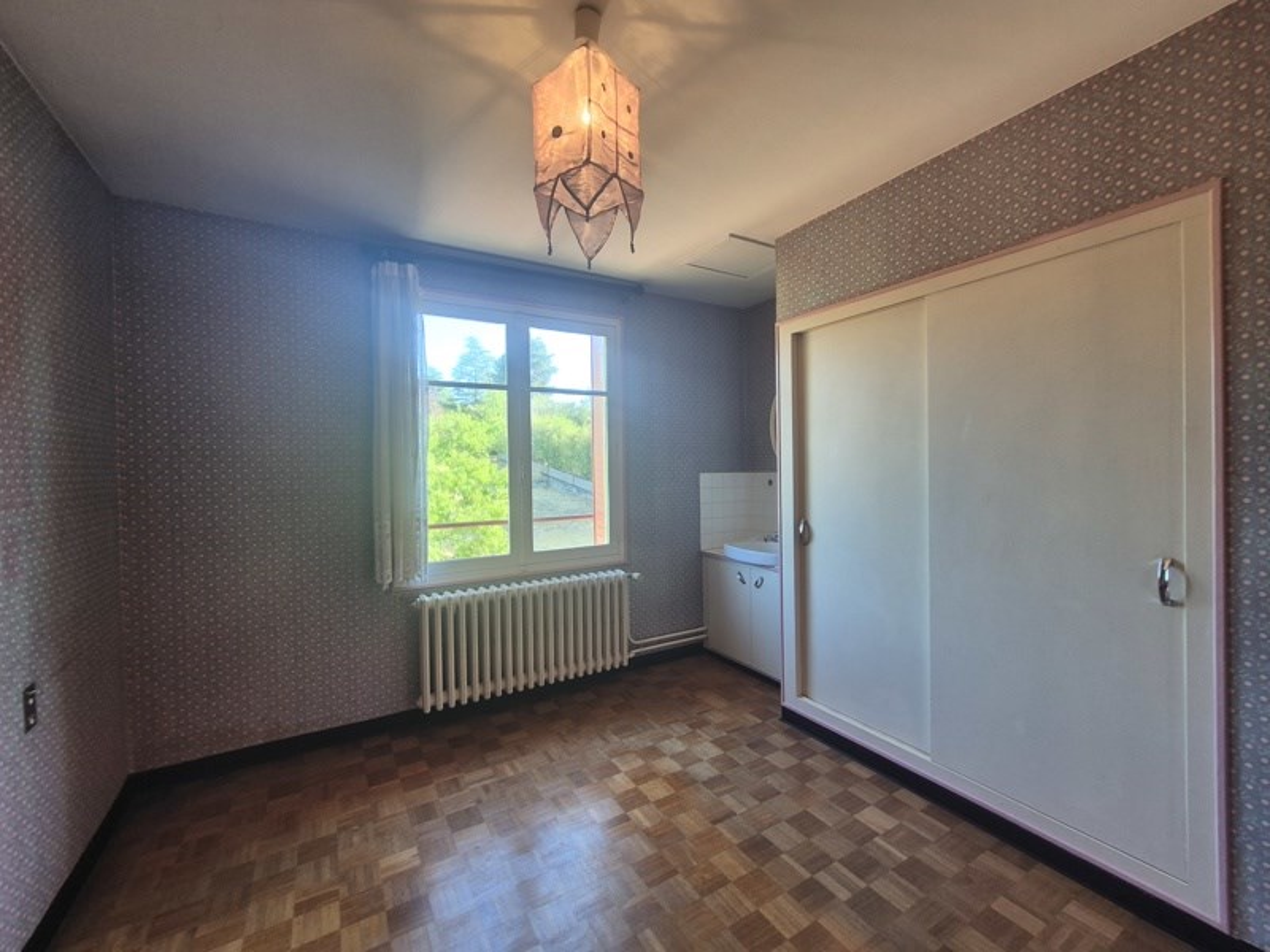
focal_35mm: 13
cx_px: 635
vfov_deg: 89.9
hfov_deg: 106.2
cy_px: 476
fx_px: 477
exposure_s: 1/50
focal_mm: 2.2
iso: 100
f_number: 2.2
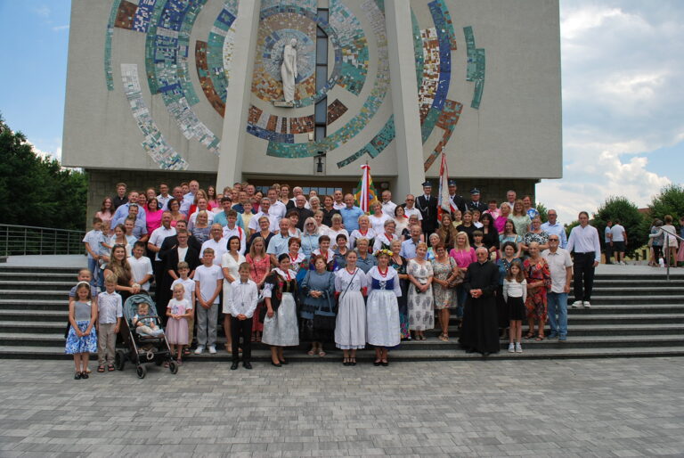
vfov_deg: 48.0
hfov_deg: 67.3
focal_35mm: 27
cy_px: 229
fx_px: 514
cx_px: 342
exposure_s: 1/200
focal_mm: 18
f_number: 8
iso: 100
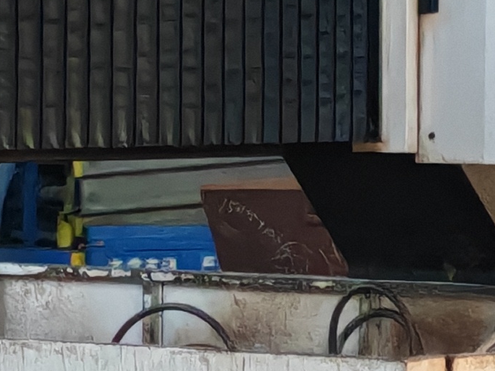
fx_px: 5033
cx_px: 84
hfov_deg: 5.6
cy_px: 232
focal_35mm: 352
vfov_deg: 4.2
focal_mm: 5.52
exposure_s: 1/50
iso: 800
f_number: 1.95
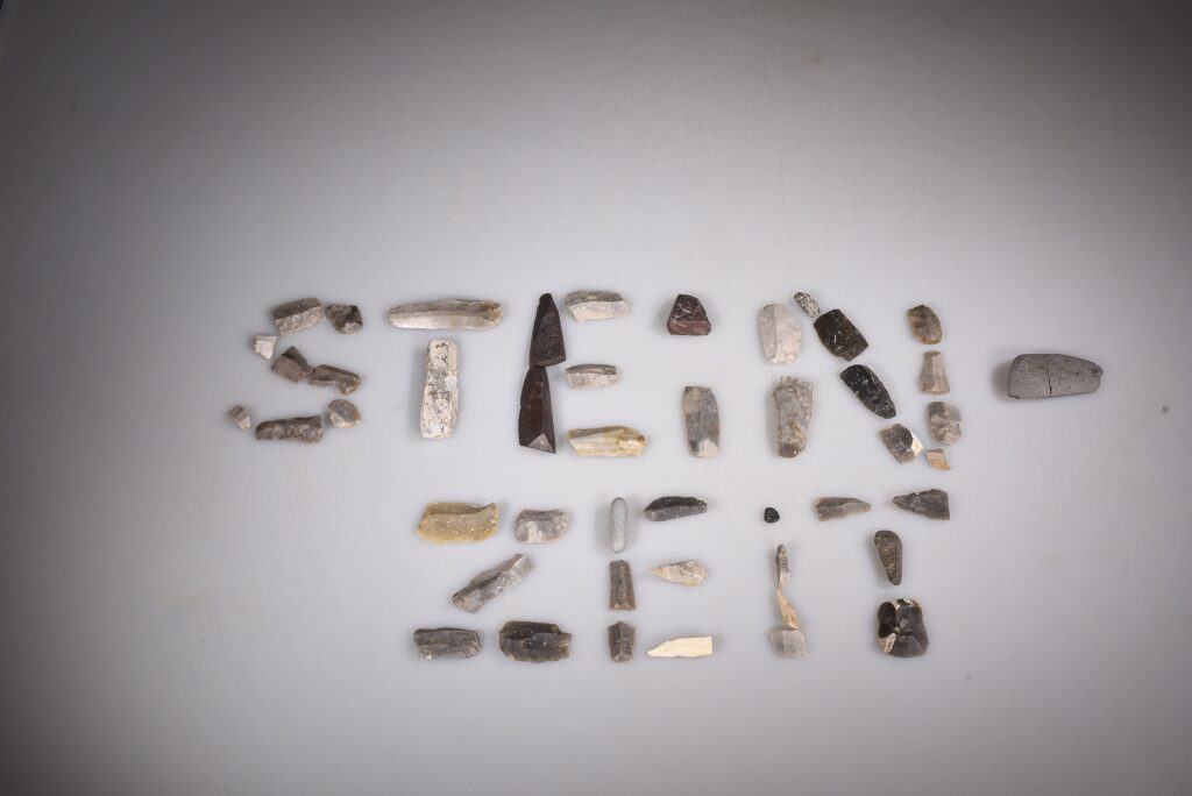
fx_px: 1656
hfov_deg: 39.6
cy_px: 398
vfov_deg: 27.0
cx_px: 596
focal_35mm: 50
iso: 200
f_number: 11
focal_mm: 50
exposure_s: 1/125
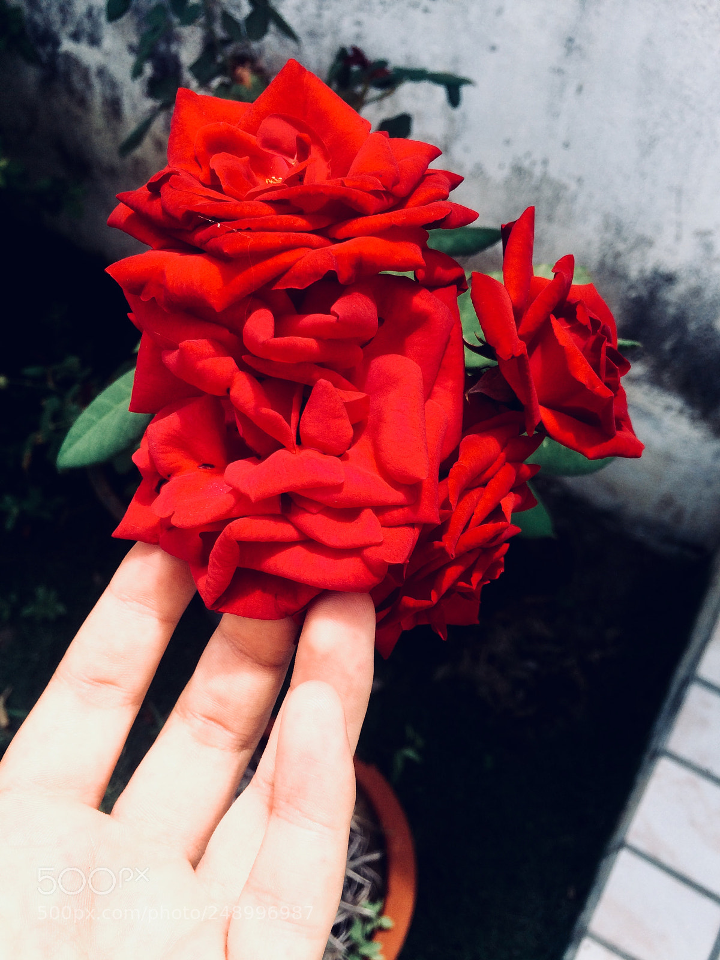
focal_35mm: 29
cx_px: 360
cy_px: 480
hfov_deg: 48.2
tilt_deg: -57.9
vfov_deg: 61.7
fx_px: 804
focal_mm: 4.15
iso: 32
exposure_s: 1/1140
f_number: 2.2
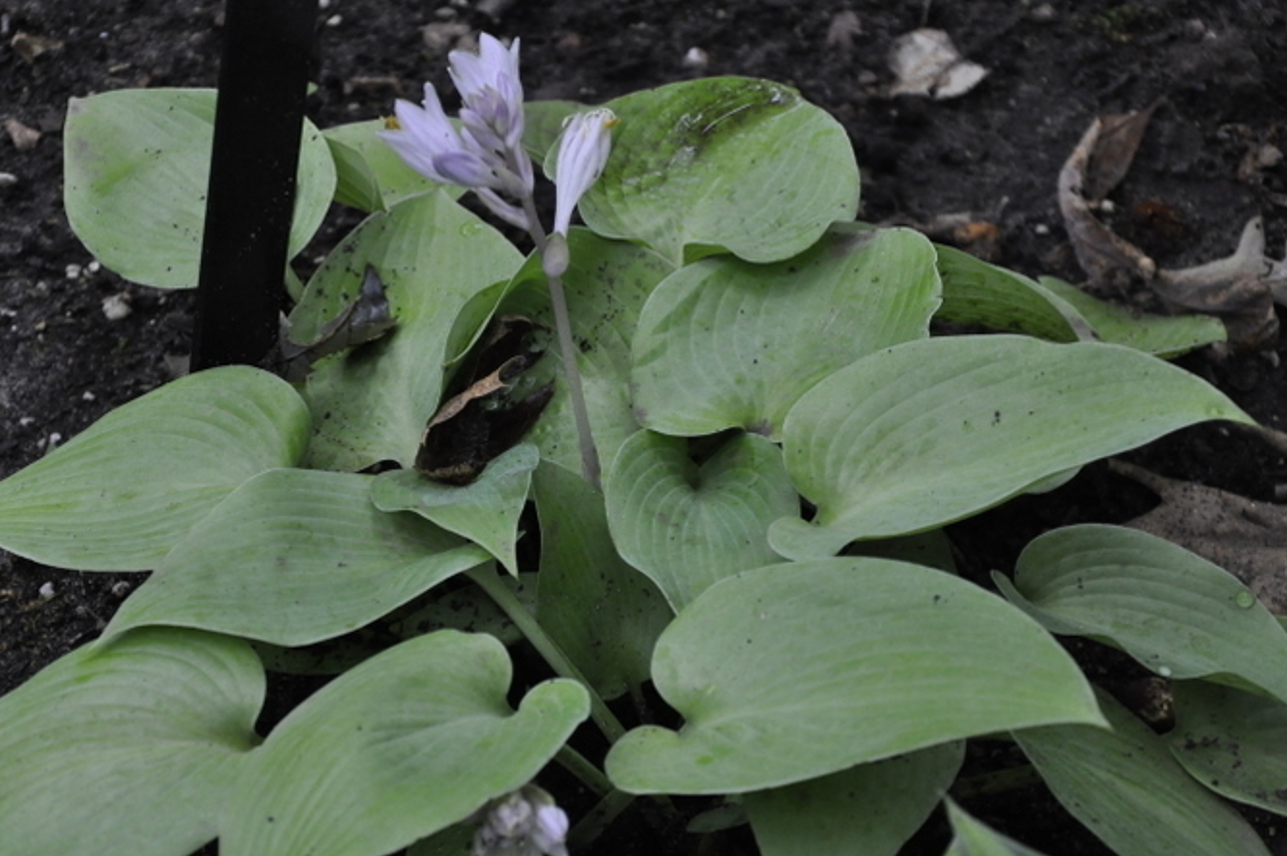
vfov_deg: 11.5
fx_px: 4251
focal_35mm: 119
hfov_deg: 17.2
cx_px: 539
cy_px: 470
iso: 1400
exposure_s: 1/125
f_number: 5.3
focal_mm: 66
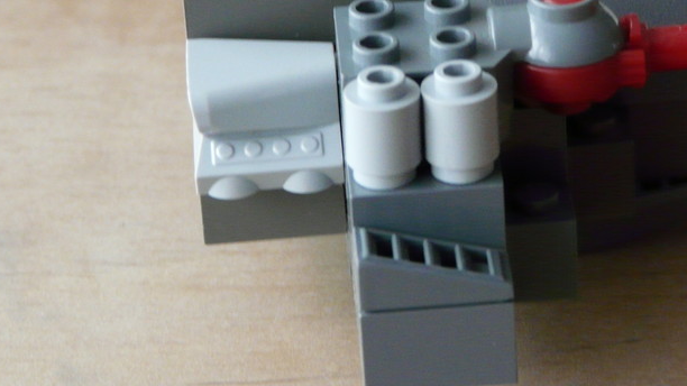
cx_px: 439
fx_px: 3679
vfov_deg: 6.0
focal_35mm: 202
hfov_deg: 10.7
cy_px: 29
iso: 400
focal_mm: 20.6
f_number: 3.6
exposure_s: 1/10
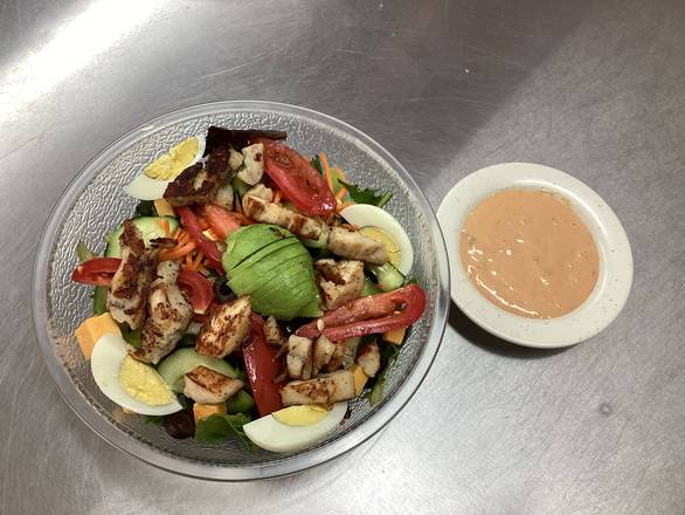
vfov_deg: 45.5
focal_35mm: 31
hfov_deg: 58.3
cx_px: 342
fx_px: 614
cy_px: 258
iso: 50
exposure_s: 1/60
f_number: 2.4
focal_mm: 3.3
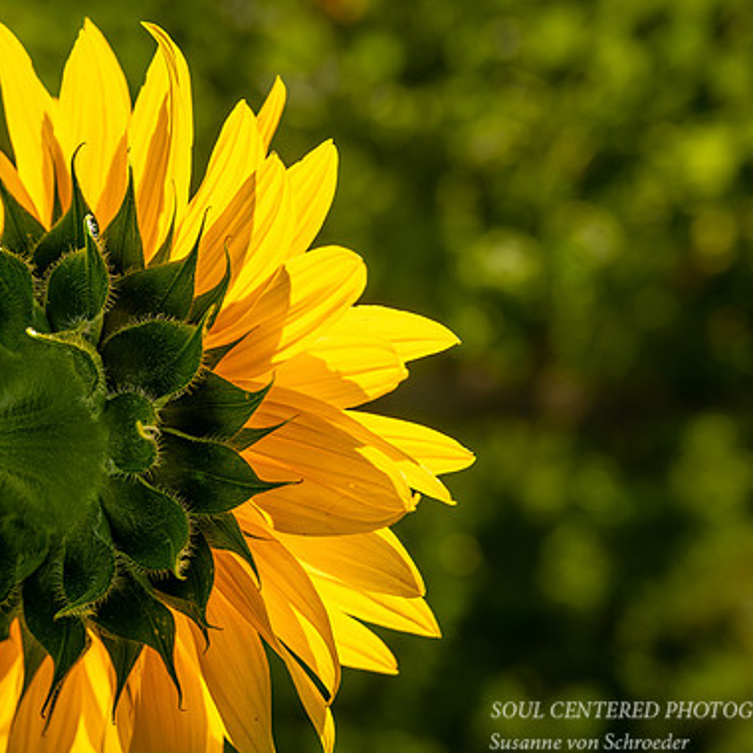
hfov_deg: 26.0
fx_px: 1624
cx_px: 253
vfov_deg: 26.1
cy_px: 379
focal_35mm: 66
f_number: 5.6
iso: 100
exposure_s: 1/125
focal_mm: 50
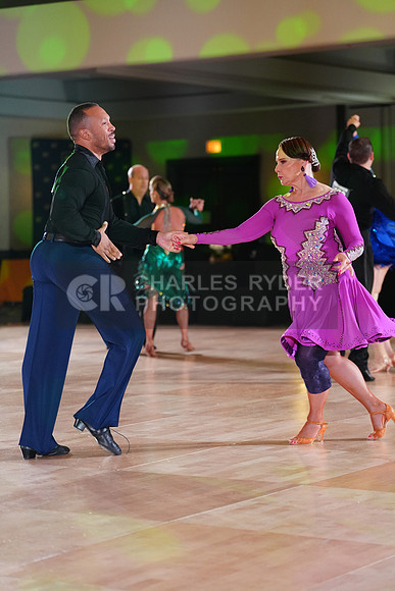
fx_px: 1562
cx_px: 198
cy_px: 296
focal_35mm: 95
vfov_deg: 21.5
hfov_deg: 14.4
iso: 2500
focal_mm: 95
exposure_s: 1/400
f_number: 2.8
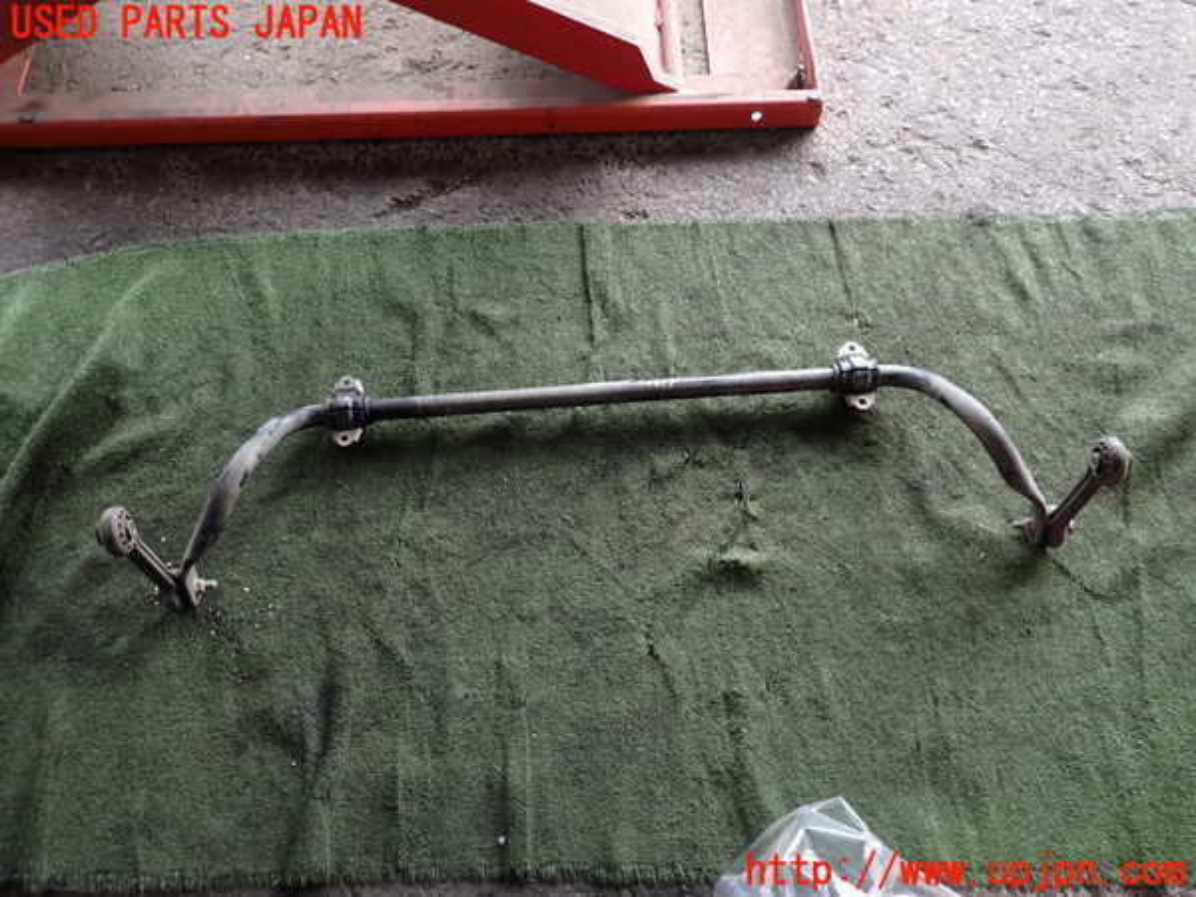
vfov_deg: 54.9
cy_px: 448
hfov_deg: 69.4
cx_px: 598
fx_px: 864
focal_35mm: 25
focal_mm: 4.5
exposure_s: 1/50
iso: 200
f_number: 2
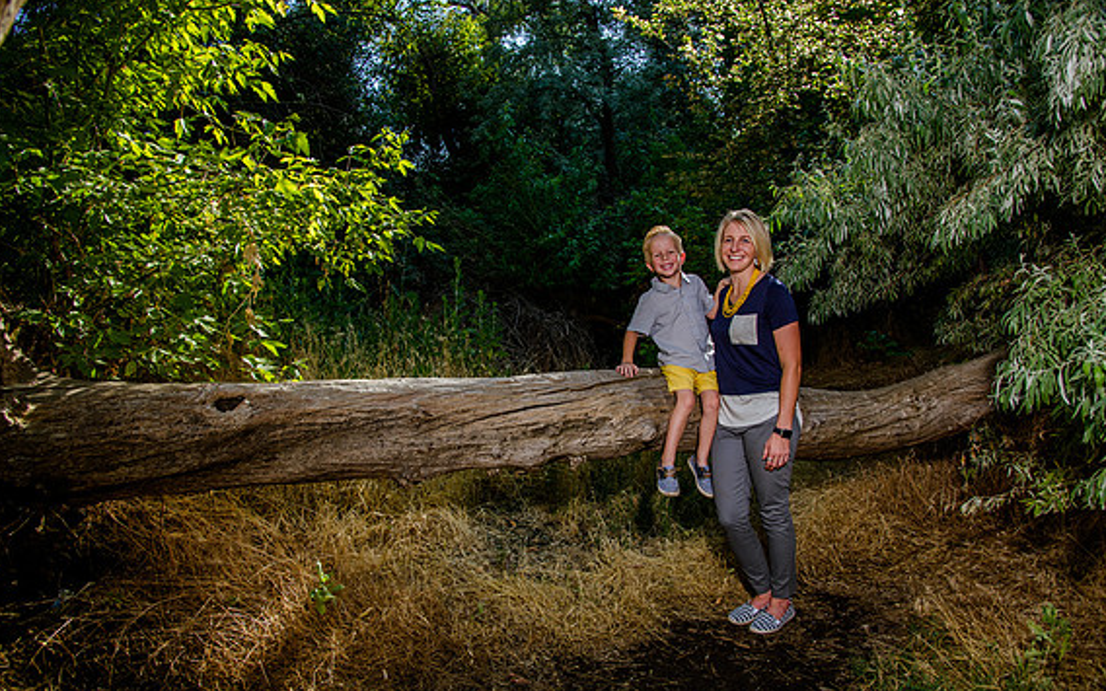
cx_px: 553
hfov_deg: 72.5
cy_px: 365
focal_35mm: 25
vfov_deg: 49.3
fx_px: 754
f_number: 5.6
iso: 200
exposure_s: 1/320
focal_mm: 24
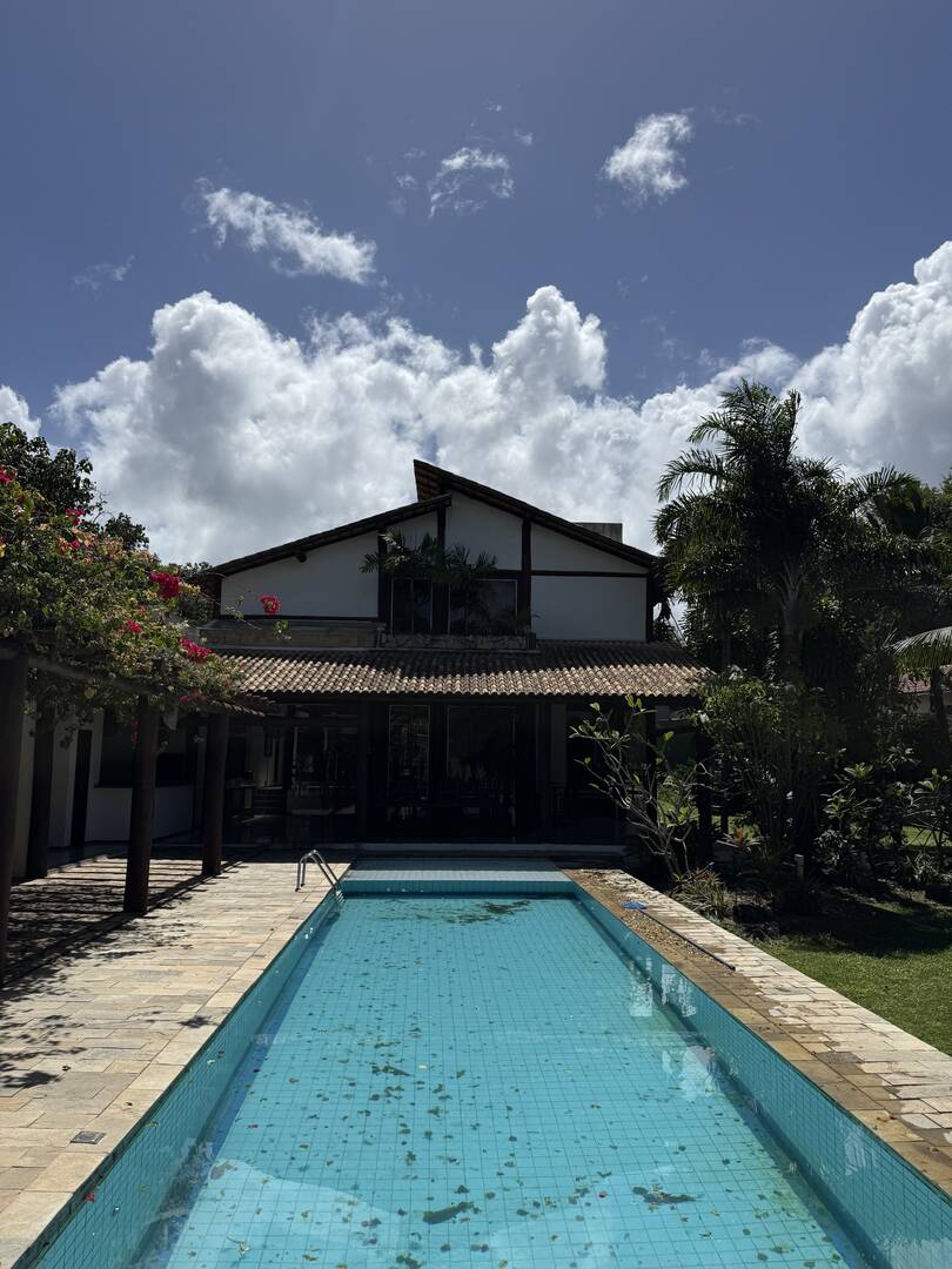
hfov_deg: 56.8
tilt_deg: +8.4
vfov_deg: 71.6
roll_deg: +0.5
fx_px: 880
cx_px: 476
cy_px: 634
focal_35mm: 24
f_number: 1.78
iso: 64
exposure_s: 1/20000
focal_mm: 6.76
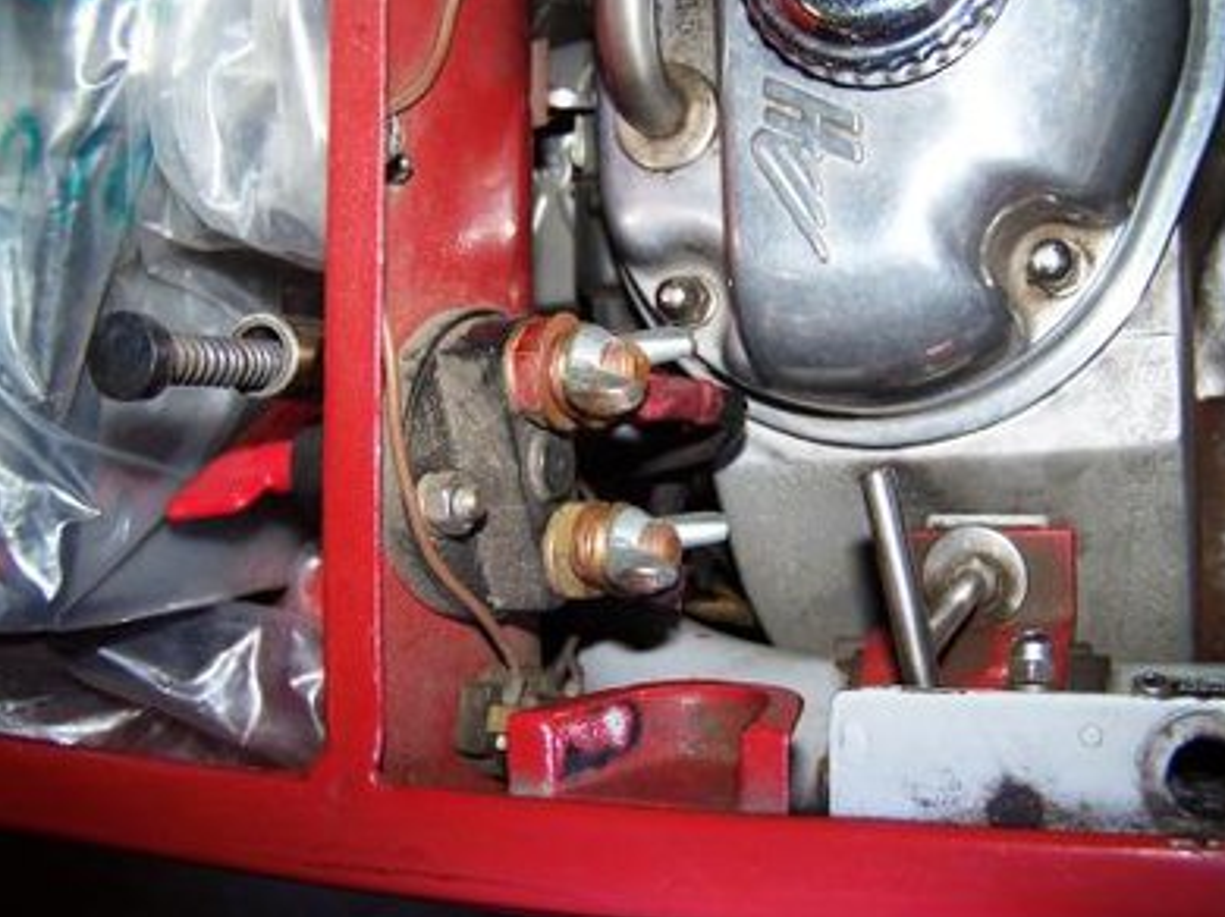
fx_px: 1379
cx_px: 625
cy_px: 458
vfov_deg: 36.8
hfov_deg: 47.9
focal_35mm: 39
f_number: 2.8
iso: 80
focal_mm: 6.3
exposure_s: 1/60
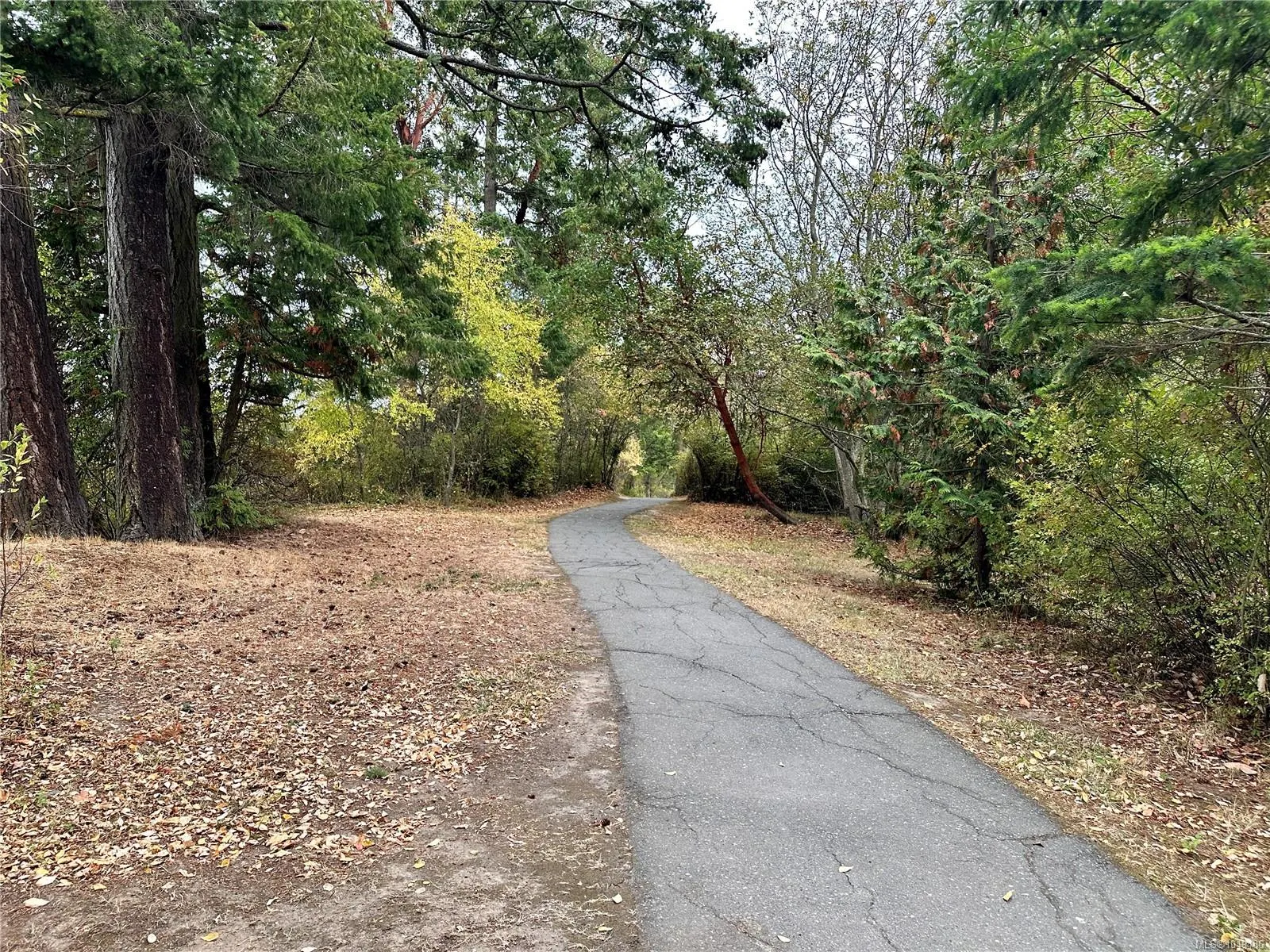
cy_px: 476
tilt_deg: -0.8
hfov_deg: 71.6
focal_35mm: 24
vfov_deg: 56.8
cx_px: 635
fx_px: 881
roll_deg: -1.8
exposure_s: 1/186
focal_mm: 6.86
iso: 64
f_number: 1.78
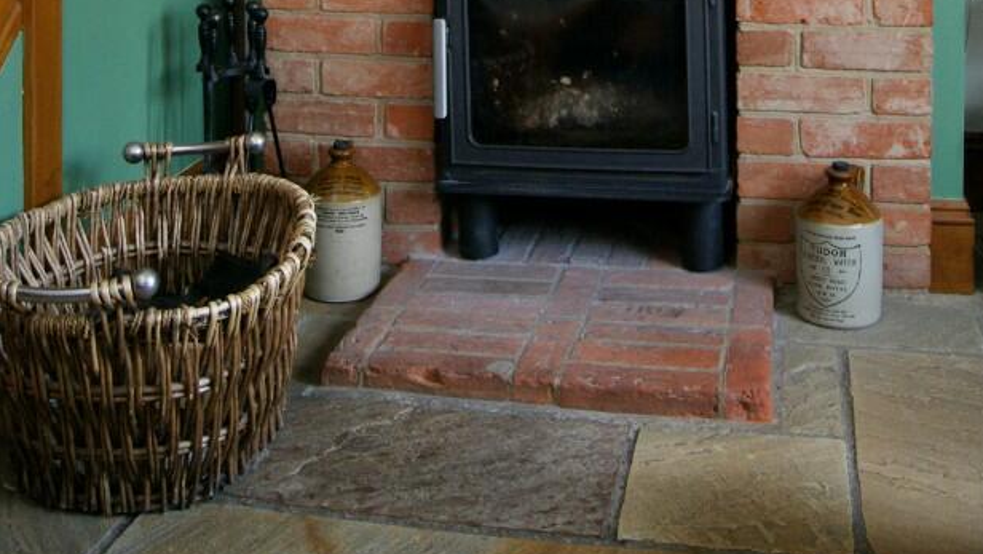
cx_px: 543
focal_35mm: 47
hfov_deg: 43.6
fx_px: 1225
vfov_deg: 21.8
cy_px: -241
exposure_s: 1/60
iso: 400
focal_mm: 18
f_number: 5.6
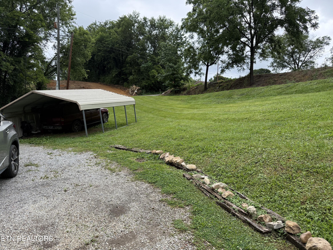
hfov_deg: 71.6
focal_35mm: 24
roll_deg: -1.6
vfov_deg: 56.8
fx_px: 231
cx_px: 166
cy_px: 125
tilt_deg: -2.2
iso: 100
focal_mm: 6.76
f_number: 1.78
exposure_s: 1/1271
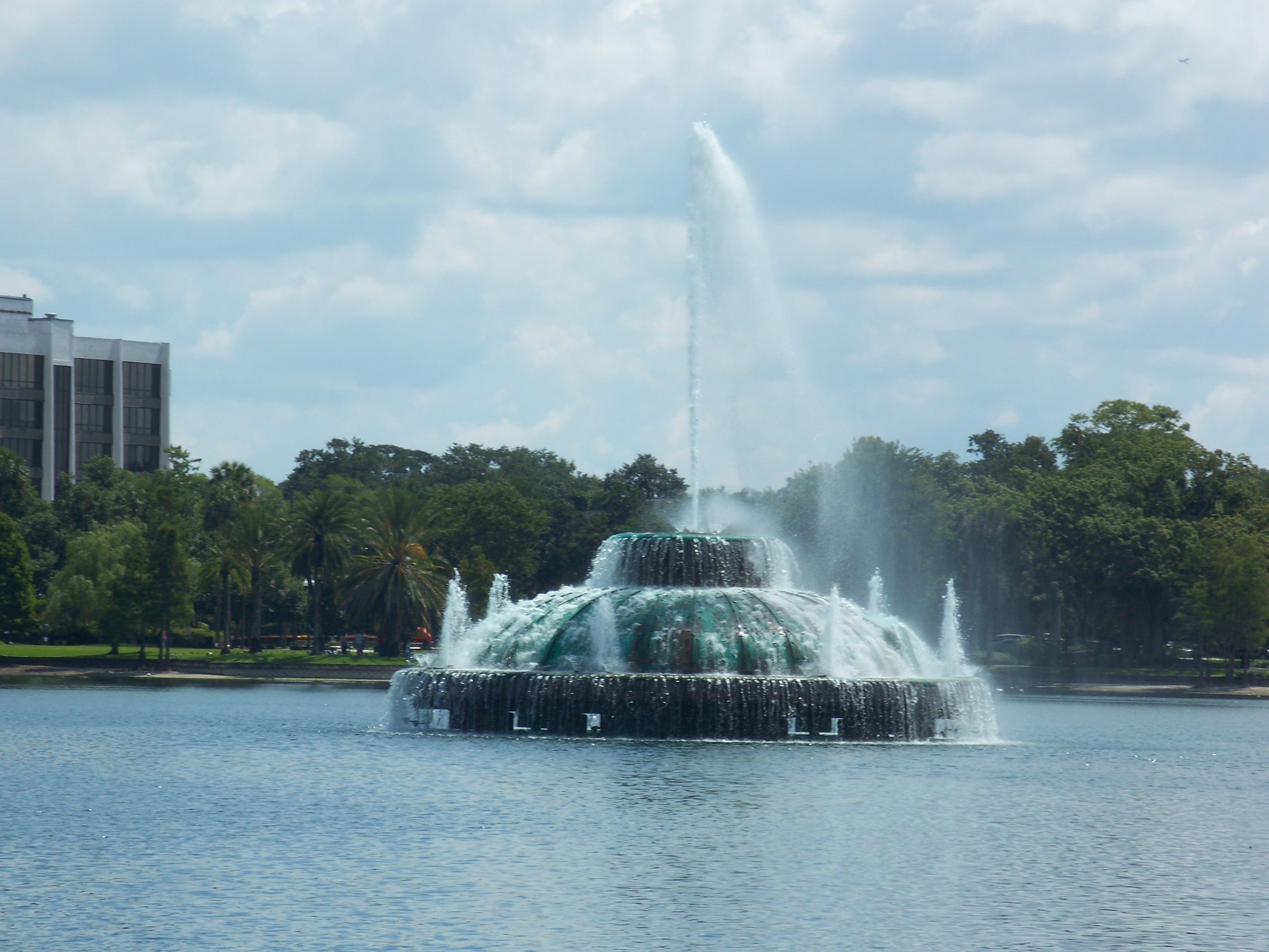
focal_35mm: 185
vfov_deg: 8.0
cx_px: 634
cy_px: 476
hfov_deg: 10.7
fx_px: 6782
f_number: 6.3
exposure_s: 1/400
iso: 64
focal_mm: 38.8
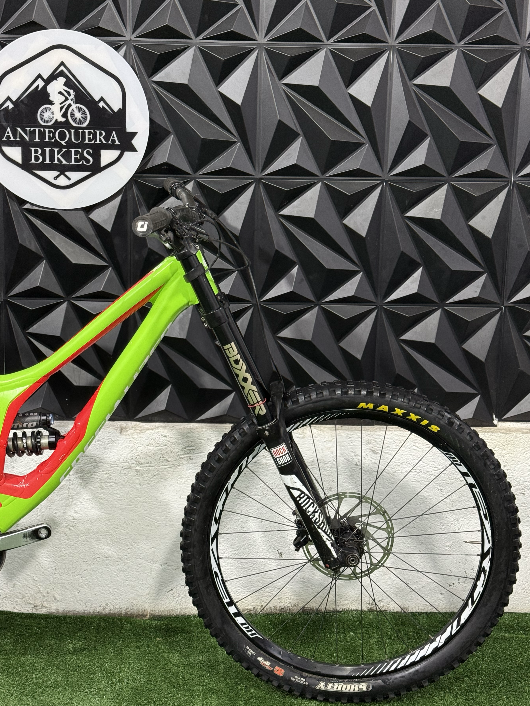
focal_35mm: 54
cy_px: 332
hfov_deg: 27.0
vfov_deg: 35.5
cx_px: 238
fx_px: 1102
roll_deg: -1.8
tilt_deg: -11.6
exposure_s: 1/60
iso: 125
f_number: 1.78
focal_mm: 6.76
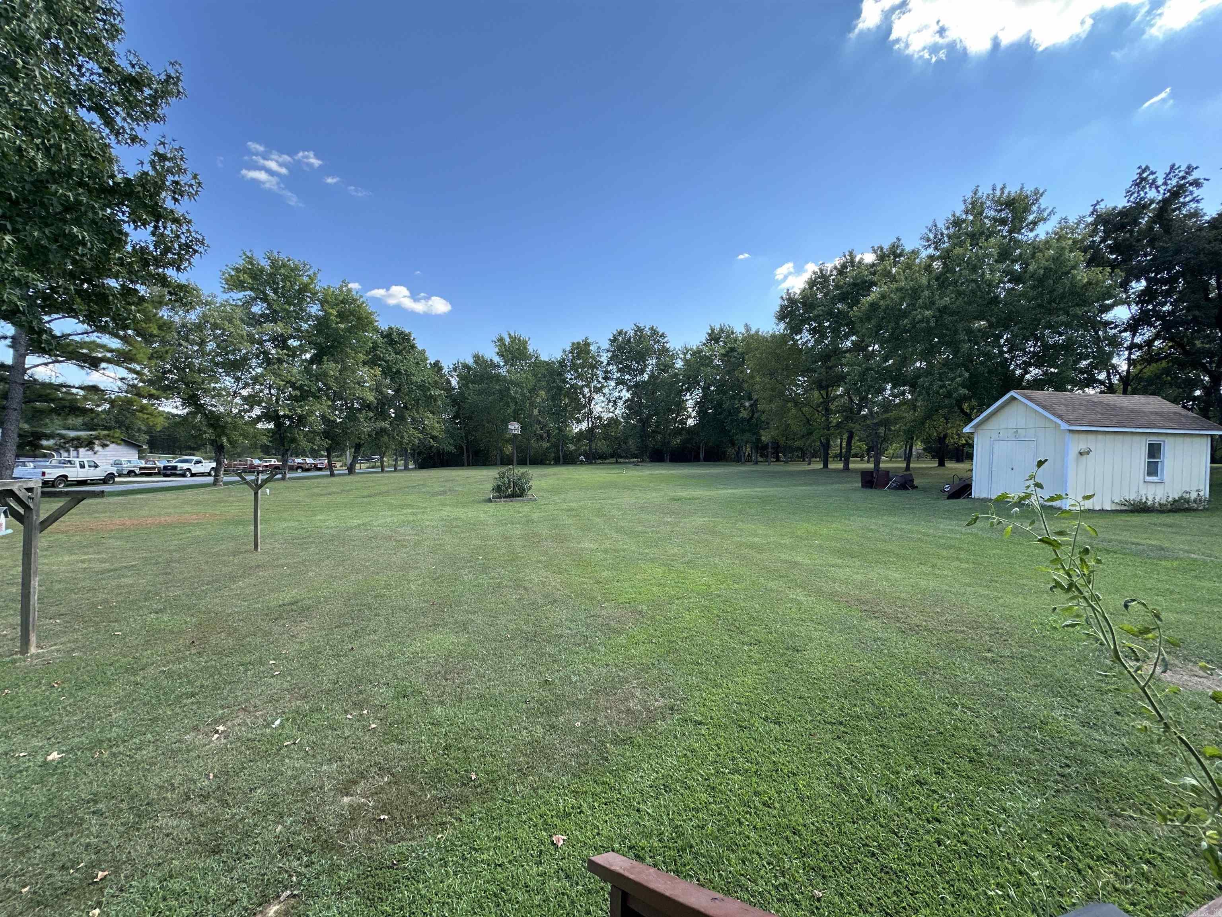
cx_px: 611
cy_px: 458
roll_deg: -1.4
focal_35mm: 14
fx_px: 494
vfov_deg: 85.7
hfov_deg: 102.1
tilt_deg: -0.6
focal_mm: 2.22
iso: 40
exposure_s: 1/460
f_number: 2.2
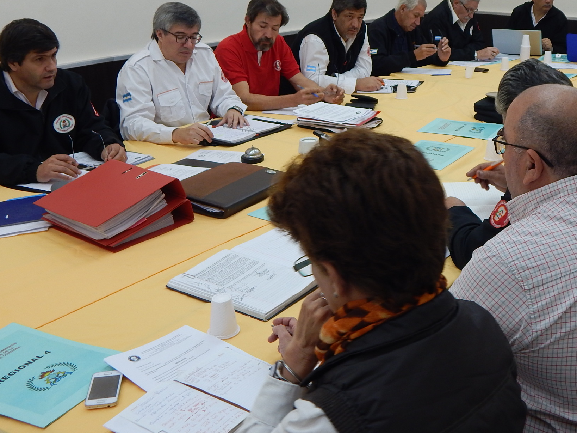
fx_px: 717
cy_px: 142
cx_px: 395
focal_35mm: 43
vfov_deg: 33.3
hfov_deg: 43.1
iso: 125
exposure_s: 1/50
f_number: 3.2
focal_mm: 5.6
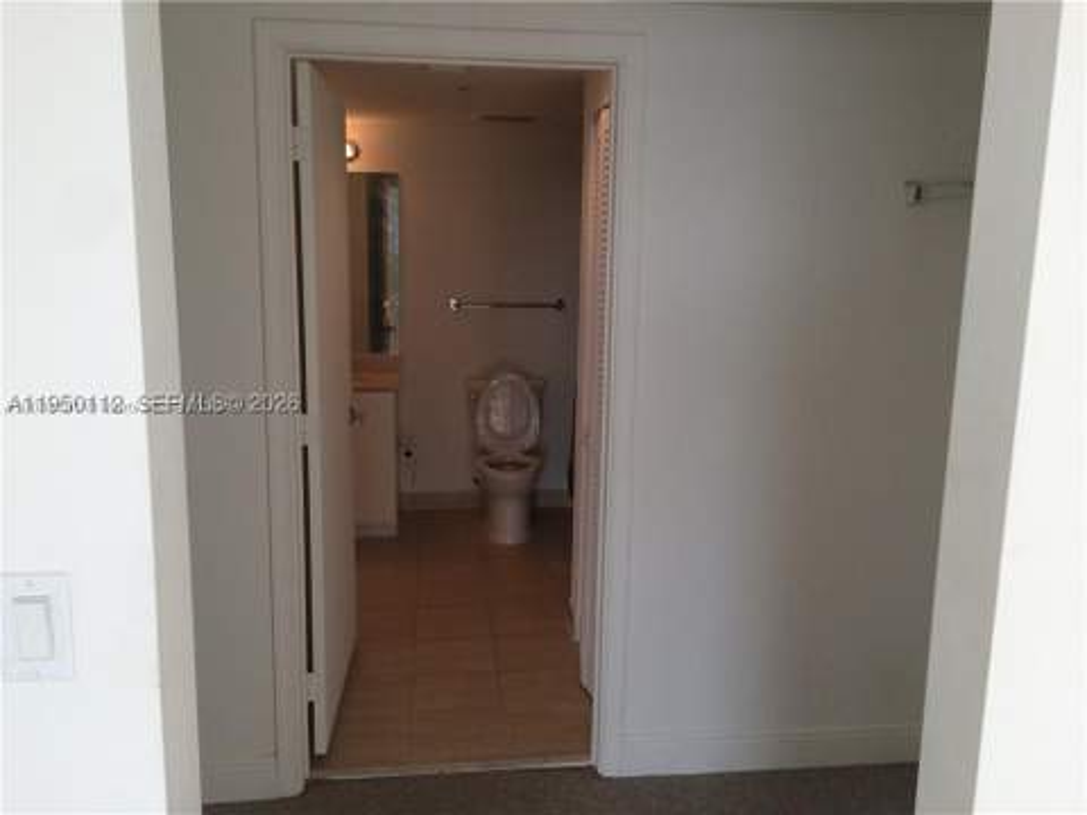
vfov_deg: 48.2
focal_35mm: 29
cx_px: 544
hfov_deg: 61.7
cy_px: 408
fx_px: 911
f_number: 2.2
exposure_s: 1/120
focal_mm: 4.15
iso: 40
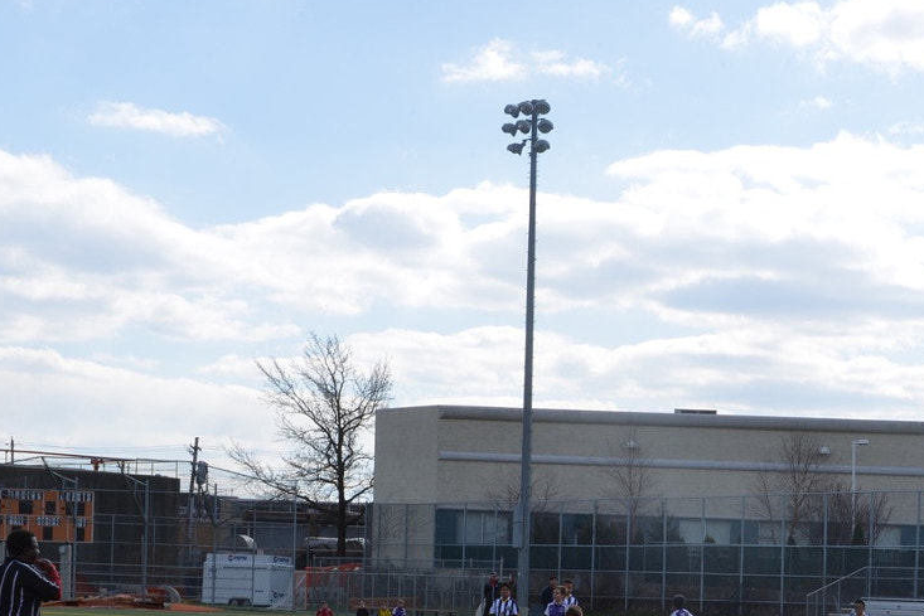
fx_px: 2131
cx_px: 770
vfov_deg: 16.1
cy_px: 634
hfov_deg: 24.0
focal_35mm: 83
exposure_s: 1/30
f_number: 22
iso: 100
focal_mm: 38
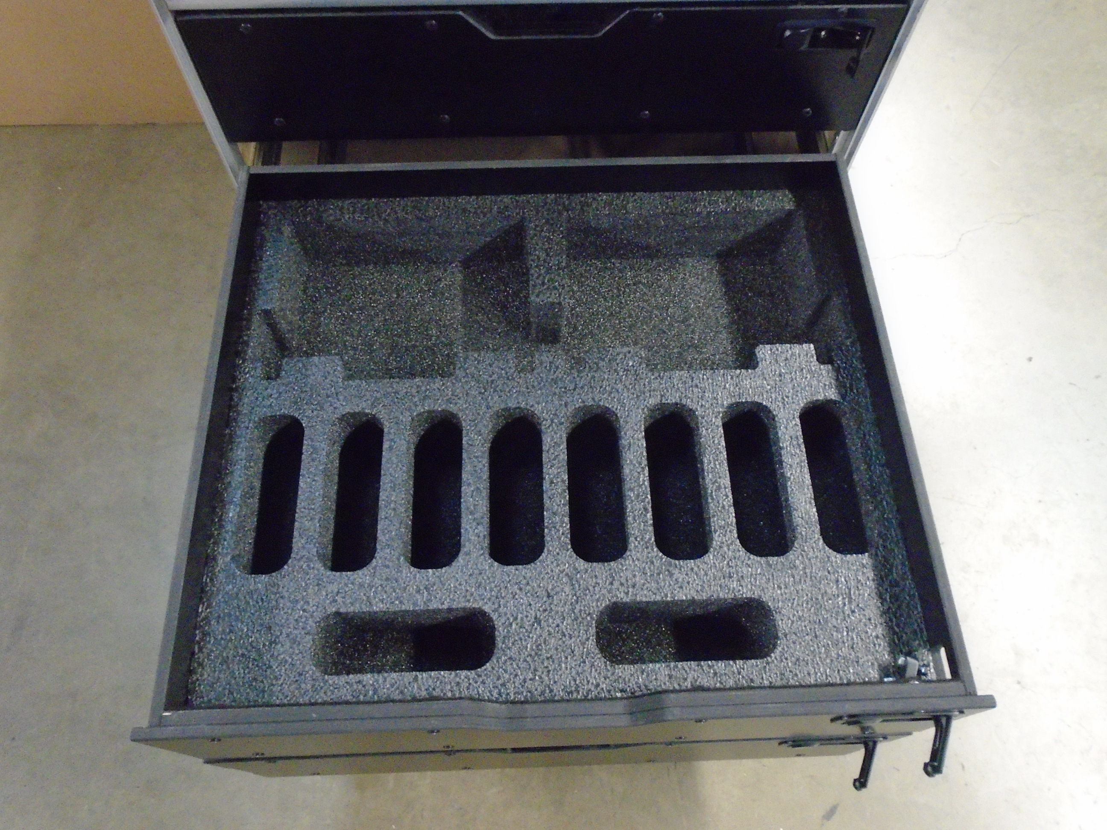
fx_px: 831
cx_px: 554
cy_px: 415
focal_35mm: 26
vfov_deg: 53.1
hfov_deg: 67.3
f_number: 3.2
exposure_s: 1/10
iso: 800
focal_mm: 4.6
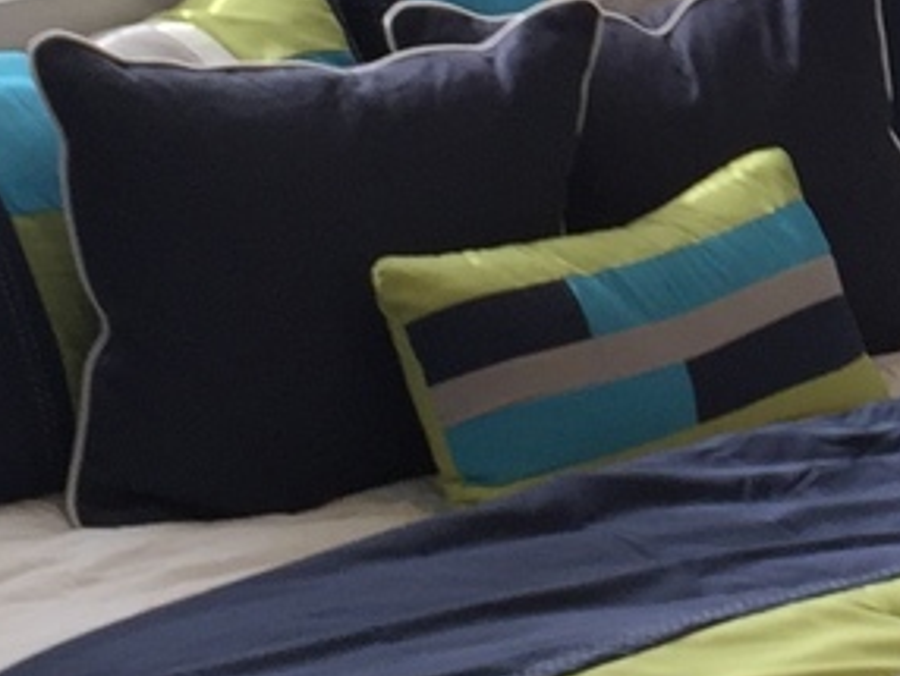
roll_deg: -1.3
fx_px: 3799
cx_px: 1268
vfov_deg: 10.1
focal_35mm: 146
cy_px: -31
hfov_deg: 12.9
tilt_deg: -10.9
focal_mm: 4.15
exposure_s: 1/60
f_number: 2.2
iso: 40
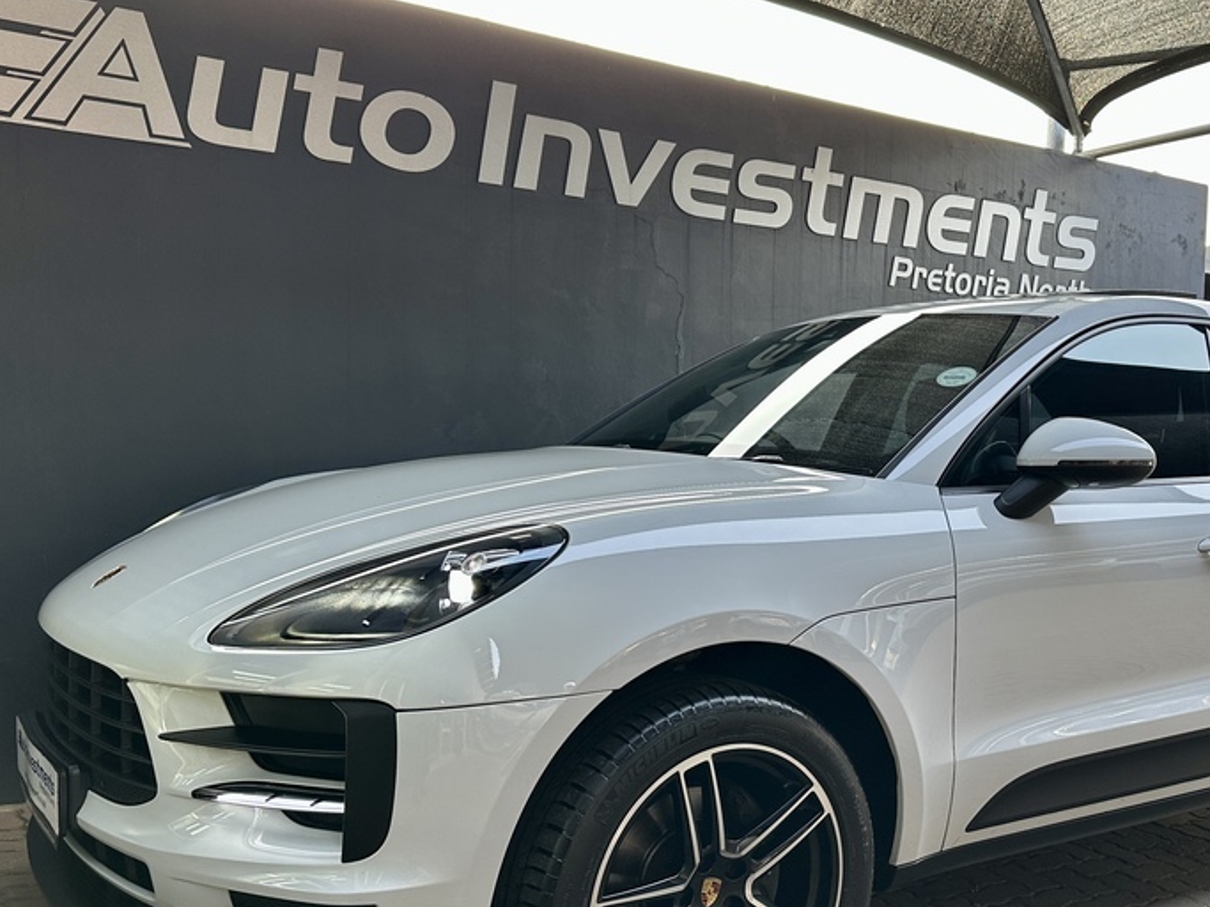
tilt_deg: -4.1
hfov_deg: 50.9
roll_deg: -1.3
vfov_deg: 39.6
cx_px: 755
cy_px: 517
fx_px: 1258
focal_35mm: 36
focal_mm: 6.86
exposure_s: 1/121
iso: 125
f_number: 1.78
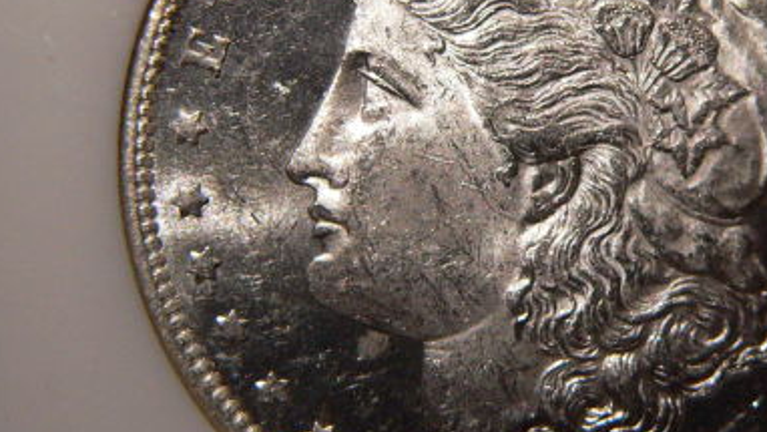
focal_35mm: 187
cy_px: 170
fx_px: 3804
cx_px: 487
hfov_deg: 11.5
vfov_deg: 6.5
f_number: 4
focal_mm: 17.4
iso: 200
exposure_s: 1/500
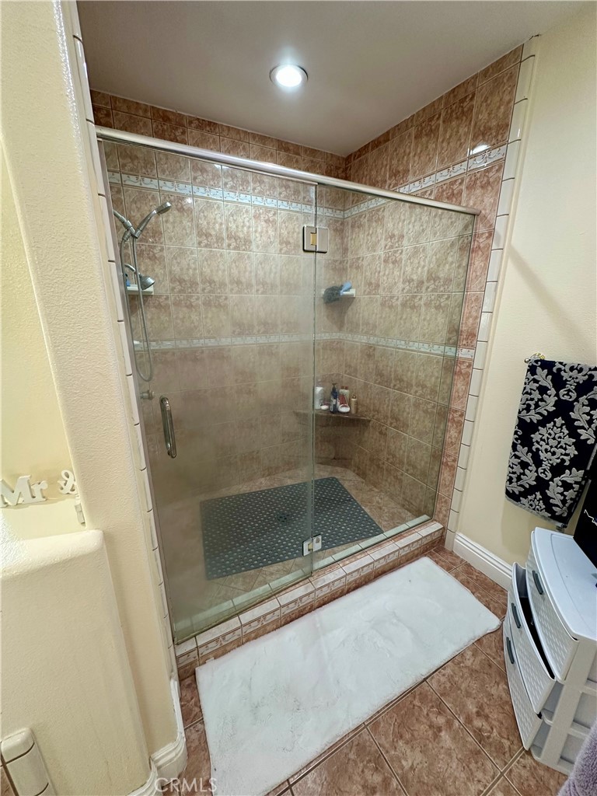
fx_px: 322
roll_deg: -0.9
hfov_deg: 85.7
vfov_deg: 102.1
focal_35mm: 14
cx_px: 298
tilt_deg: -15.2
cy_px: 398
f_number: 2.2
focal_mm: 2.22
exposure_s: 1/60
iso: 160
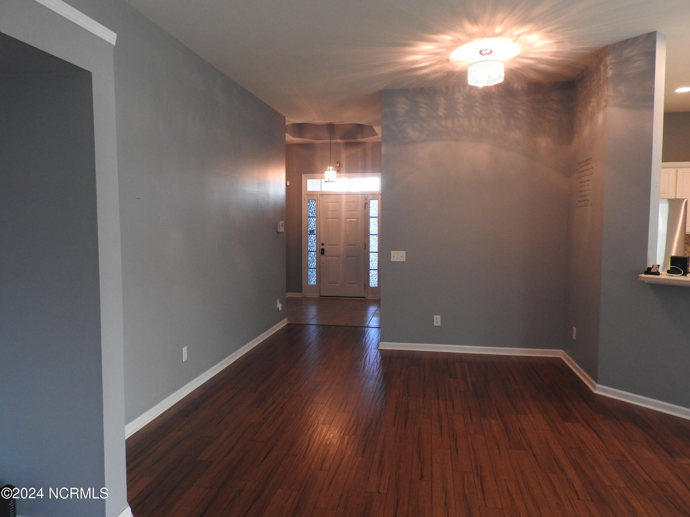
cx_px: 345
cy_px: 258
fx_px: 478
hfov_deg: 71.6
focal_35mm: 24
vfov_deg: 56.8
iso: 320
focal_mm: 4.3
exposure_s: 1/30
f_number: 3.3
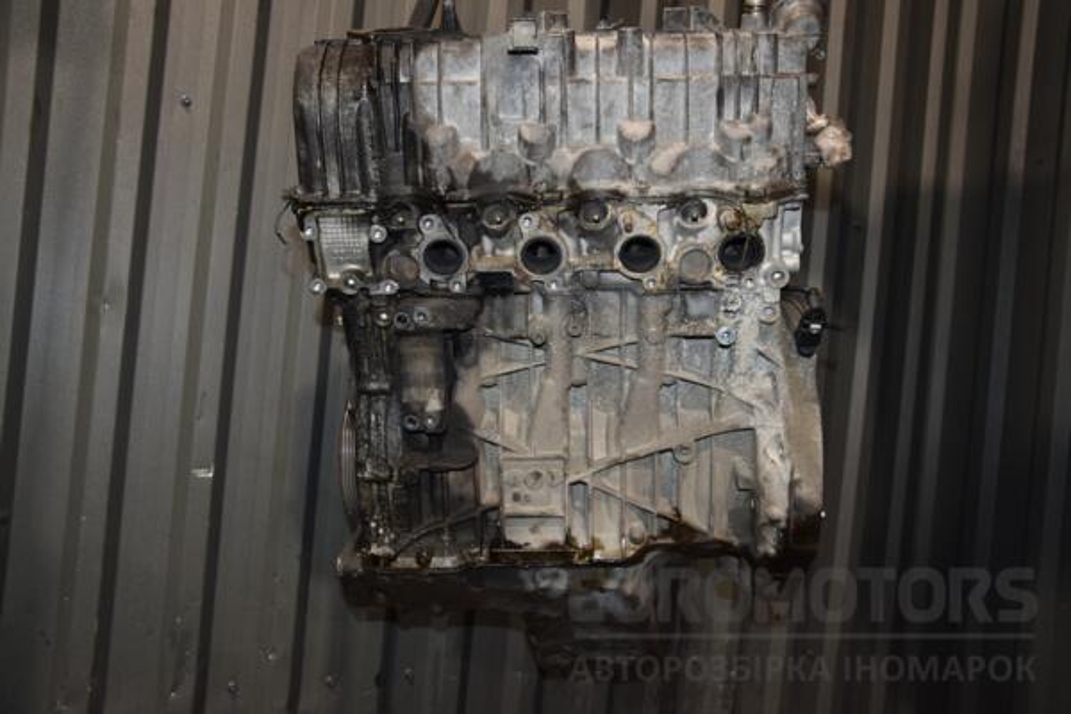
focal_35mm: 33
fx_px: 982
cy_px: 357
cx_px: 536
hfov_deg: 57.2
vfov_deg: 40.0
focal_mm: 22
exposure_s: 1/60
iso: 800
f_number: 5
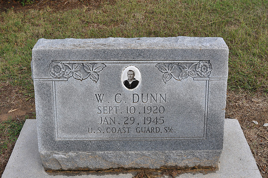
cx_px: 134
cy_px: 89
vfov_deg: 36.8
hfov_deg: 53.2
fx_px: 268
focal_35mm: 36
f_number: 9
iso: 200
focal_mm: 24
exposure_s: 1/320
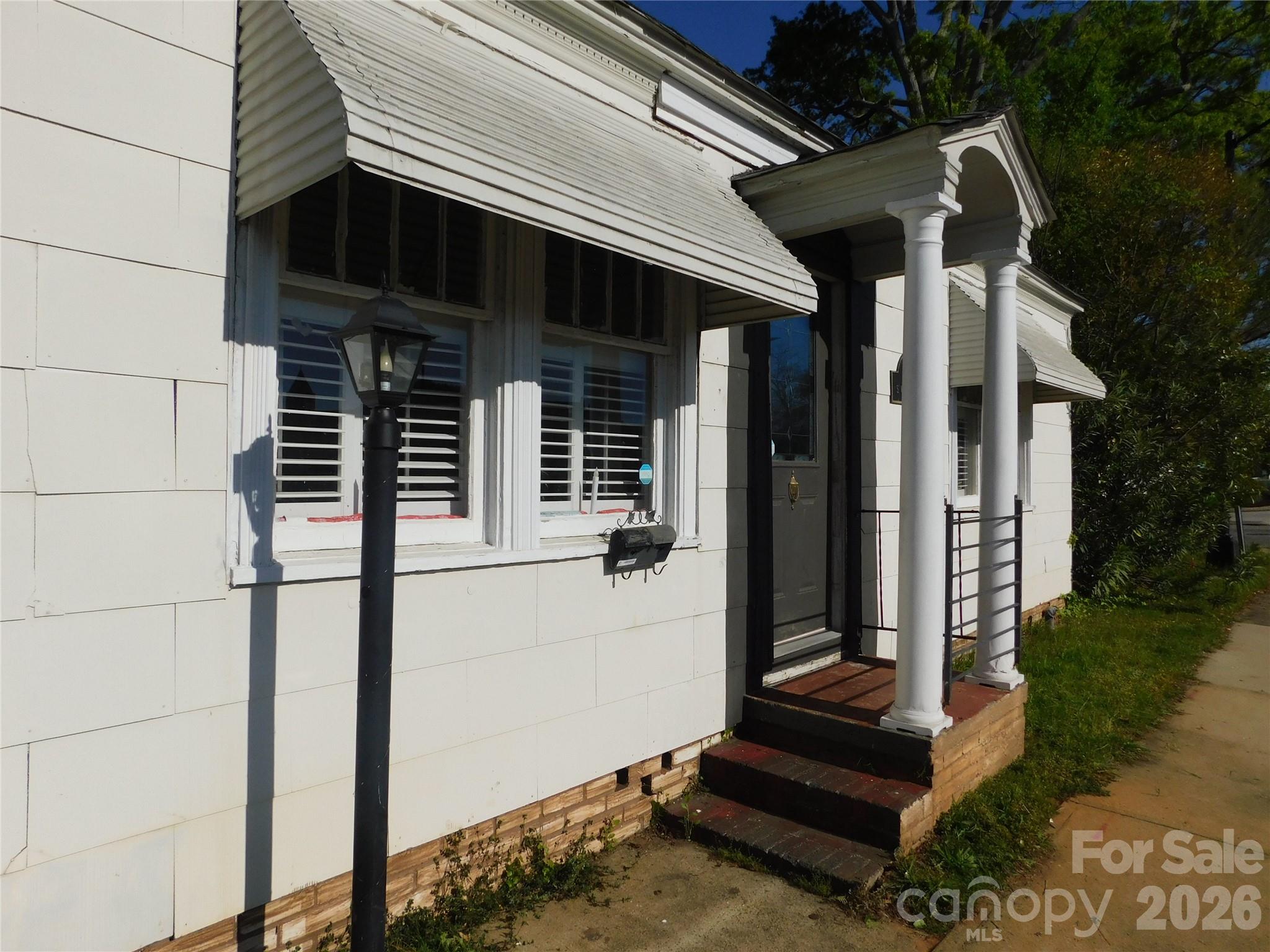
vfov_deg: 58.9
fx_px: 844
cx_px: 635
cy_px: 476
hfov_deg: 73.9
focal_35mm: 23
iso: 125
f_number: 6
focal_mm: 4
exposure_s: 1/1500
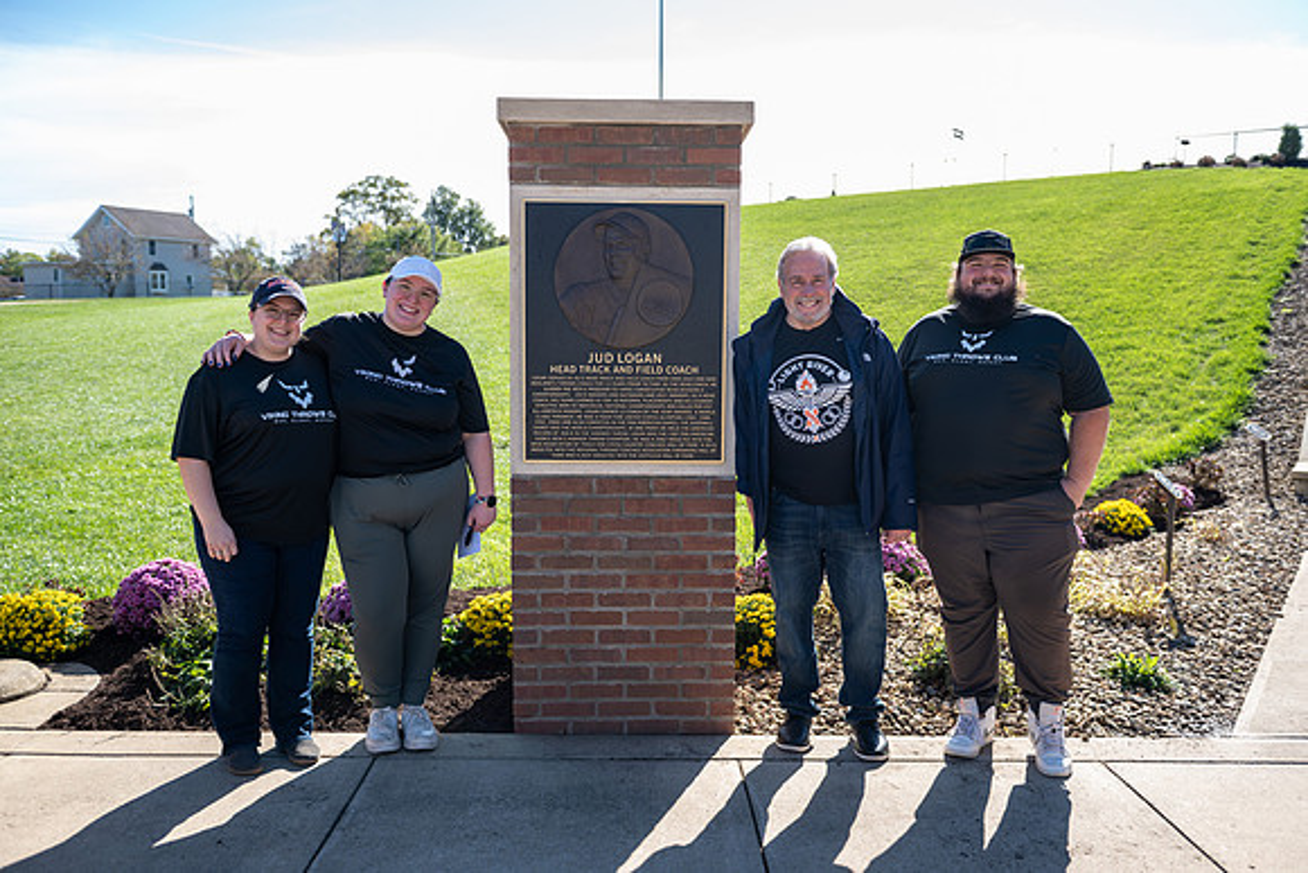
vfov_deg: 41.1
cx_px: 654
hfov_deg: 58.7
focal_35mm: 32
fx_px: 1163
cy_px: 436
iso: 32
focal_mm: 32
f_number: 3.5
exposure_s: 1/200
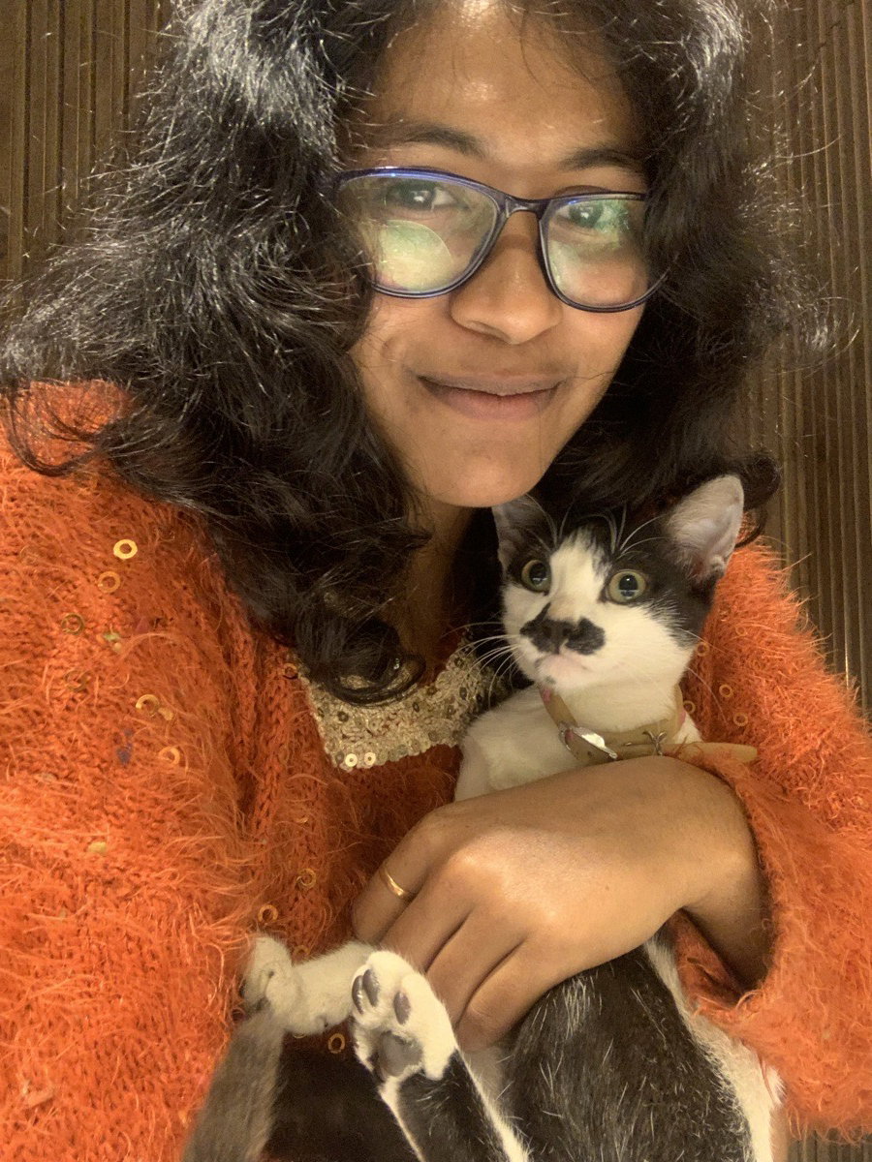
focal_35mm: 32
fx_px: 1075
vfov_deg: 56.8
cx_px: 436
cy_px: 581
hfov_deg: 44.2
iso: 320
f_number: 2.2
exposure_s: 1/25
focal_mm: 2.87
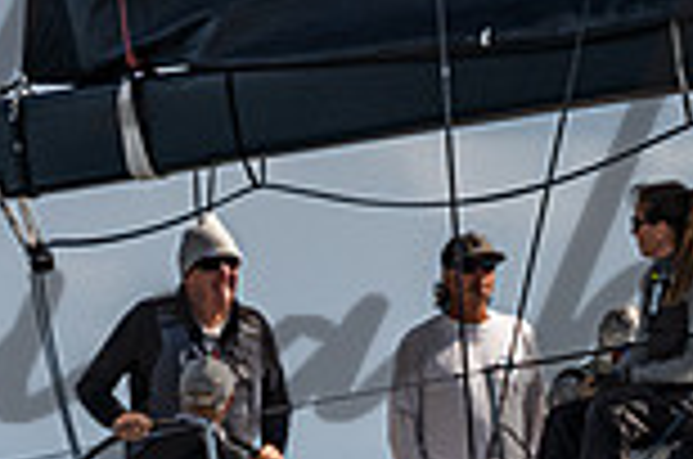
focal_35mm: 1931
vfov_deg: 0.7
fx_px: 37095
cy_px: 412
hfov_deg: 1.1
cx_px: 510
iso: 400
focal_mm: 400
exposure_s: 1/1600
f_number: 9
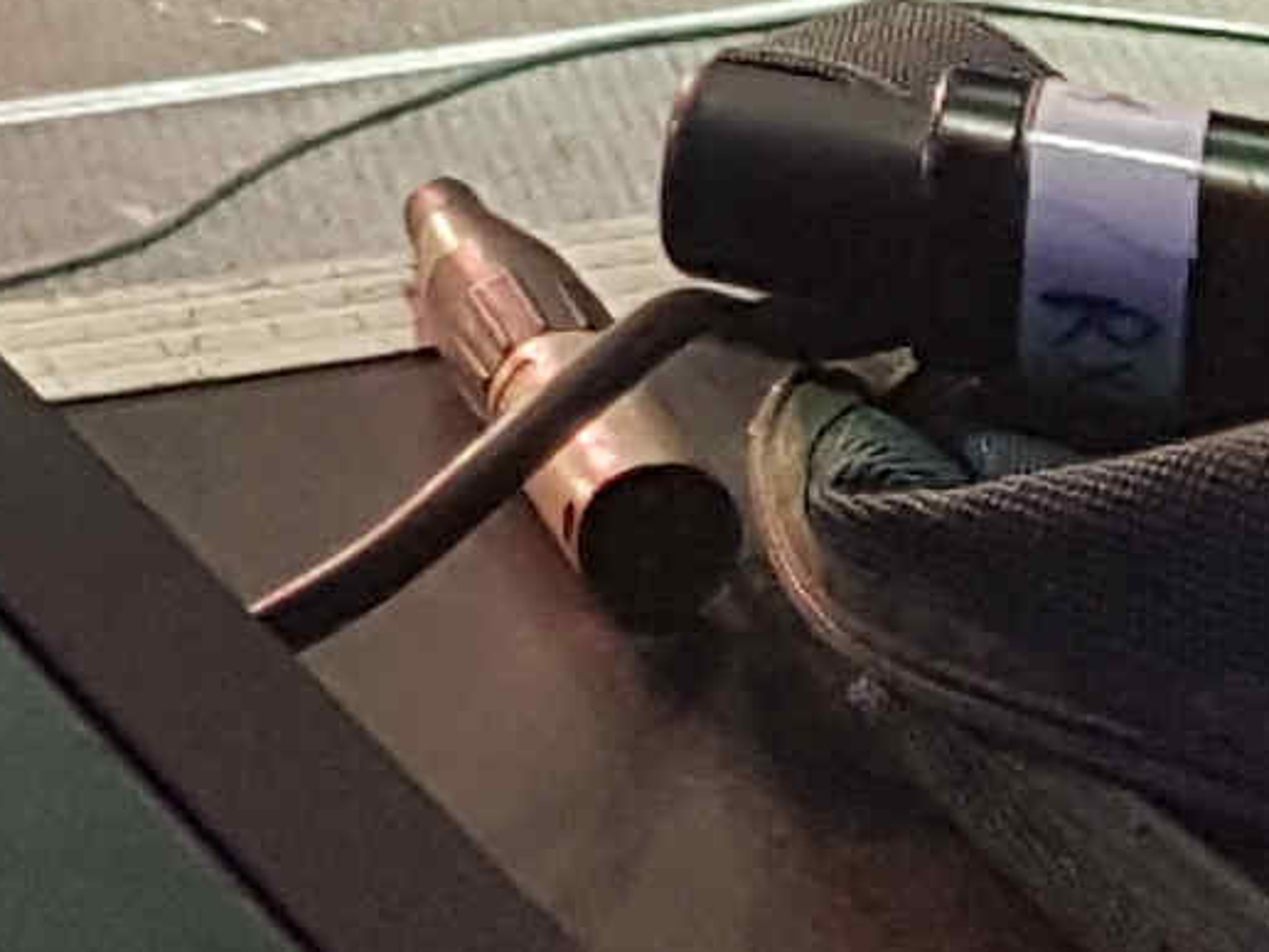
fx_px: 7442
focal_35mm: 203
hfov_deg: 8.5
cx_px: -2218
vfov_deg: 6.7
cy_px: -1887
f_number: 1.7
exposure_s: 1/50
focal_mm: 4.2
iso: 160
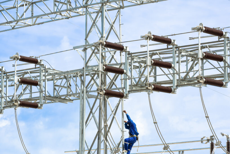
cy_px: 77
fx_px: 1086
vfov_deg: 8.1
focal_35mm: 170
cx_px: 115
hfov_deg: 12.1
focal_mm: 113.8
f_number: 11
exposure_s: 1/250
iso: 200
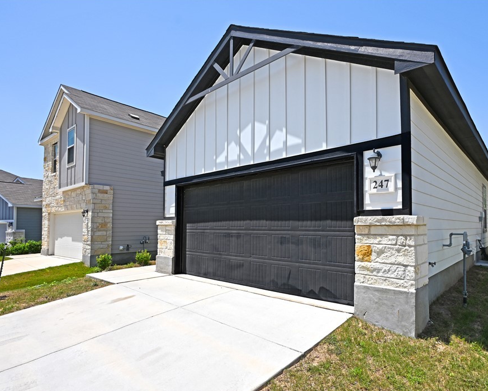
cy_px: 198
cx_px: 291
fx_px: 303
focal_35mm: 21
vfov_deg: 65.6
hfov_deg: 76.8
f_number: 8
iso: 64
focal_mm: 12
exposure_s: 1/250
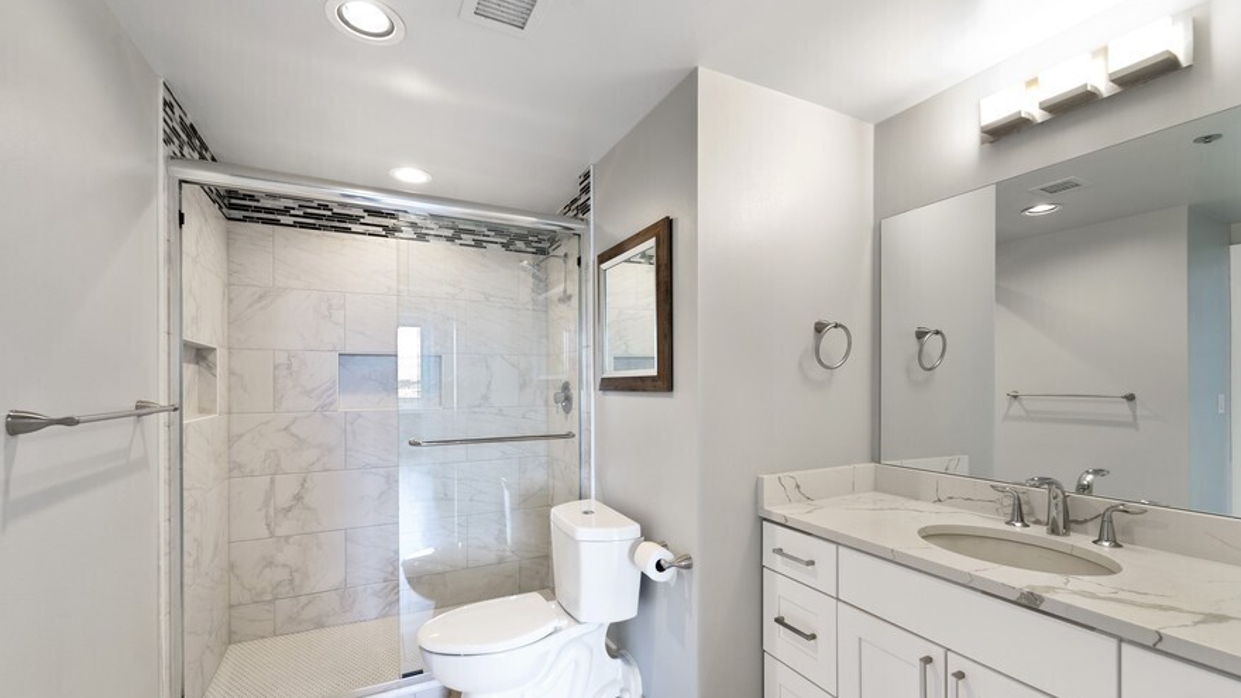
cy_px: 395
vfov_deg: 70.2
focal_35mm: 15
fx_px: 494
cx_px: 625
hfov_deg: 103.0
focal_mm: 14
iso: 200
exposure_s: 1/4
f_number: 8
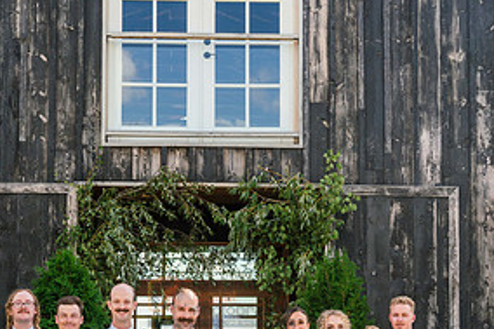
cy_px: 300
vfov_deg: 15.0
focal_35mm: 90
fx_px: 1234
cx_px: 223
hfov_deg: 22.6
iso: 400
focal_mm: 44
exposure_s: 1/200
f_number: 9
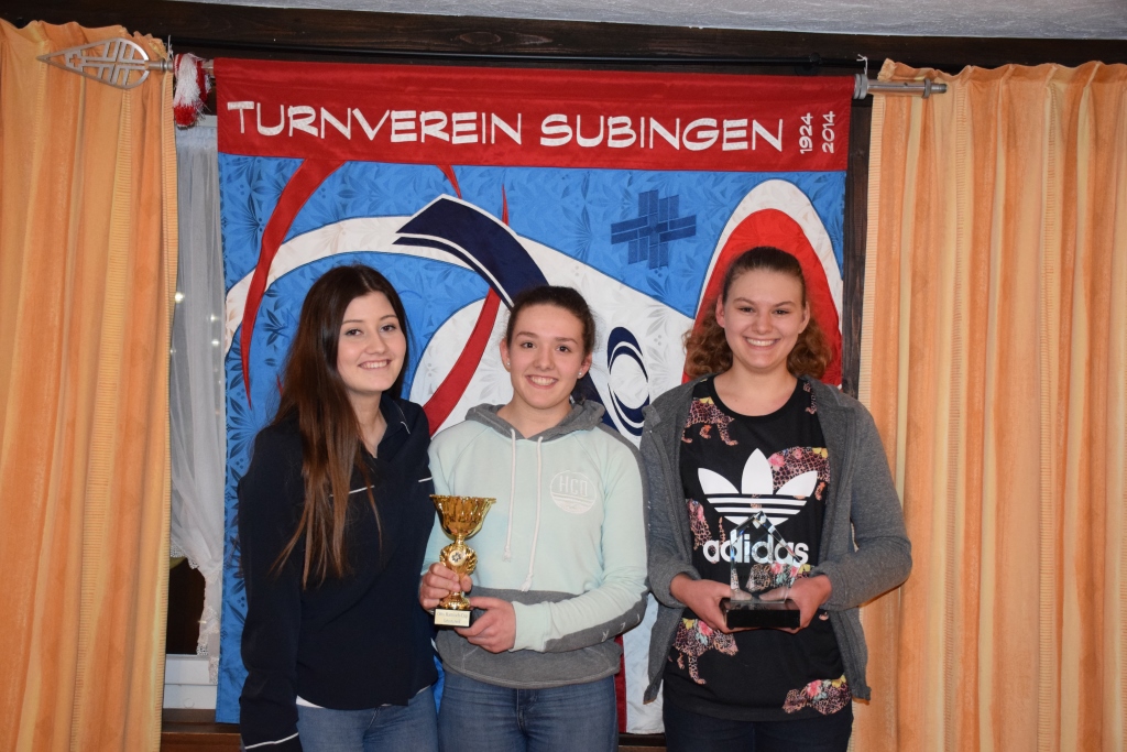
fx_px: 1221
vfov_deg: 34.2
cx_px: 564
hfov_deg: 49.5
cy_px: 376
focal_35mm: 39
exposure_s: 1/60
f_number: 3.8
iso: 3200
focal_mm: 26
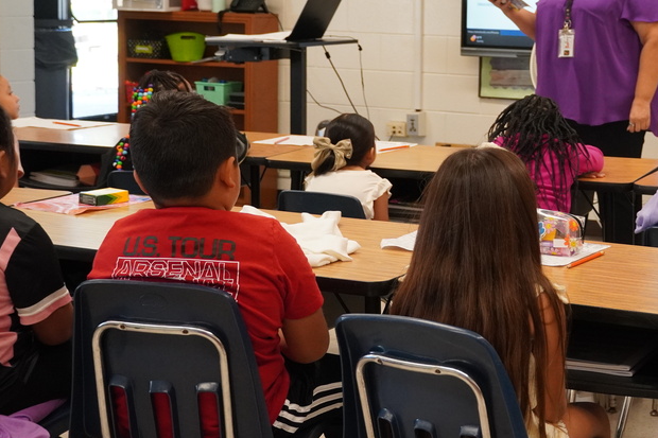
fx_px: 1404
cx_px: 509
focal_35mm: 77
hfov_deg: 26.0
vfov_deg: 17.7
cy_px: 125
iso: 1600
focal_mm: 31
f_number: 4.5
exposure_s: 1/160
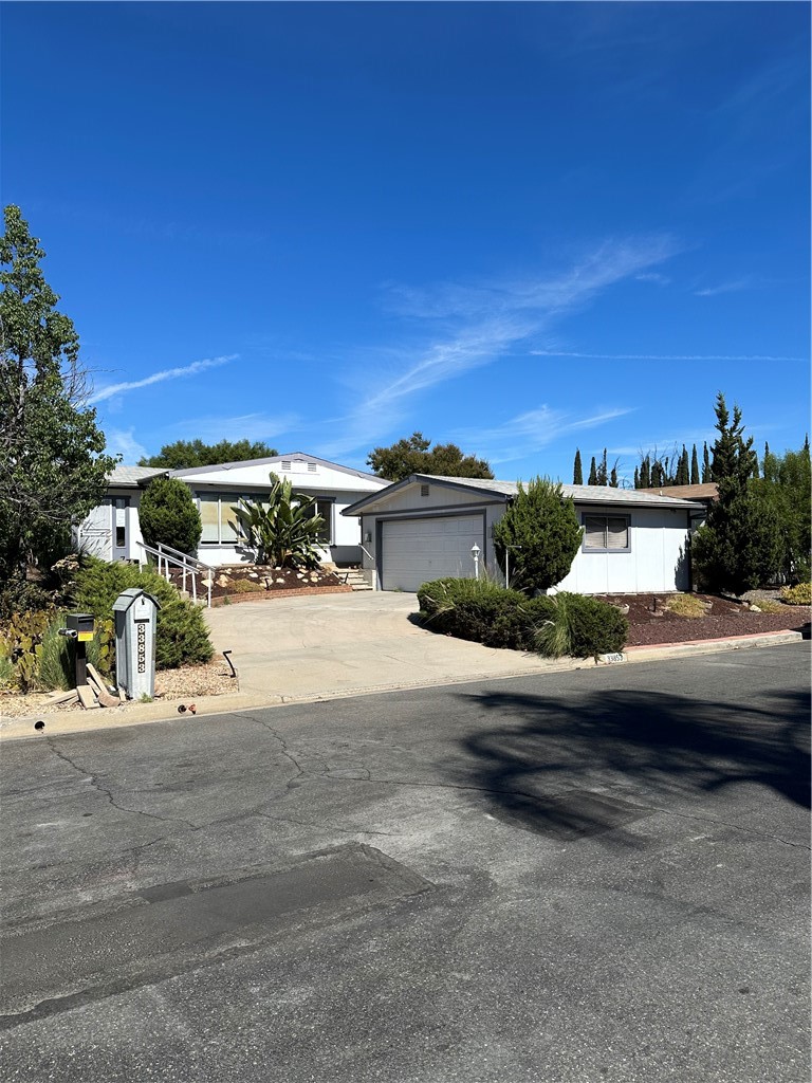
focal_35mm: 24
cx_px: 406
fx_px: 751
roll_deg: +0.1
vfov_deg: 71.6
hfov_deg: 56.8
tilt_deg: +0.5
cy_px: 542
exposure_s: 1/6211
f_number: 1.78
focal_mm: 6.86
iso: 80
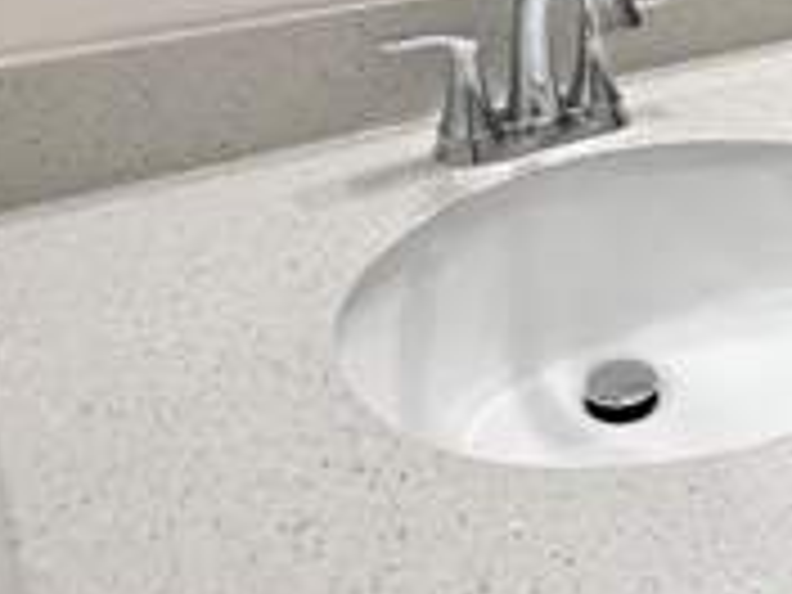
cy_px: 90
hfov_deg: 25.1
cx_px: 904
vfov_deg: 20.4
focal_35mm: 71
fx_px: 1624
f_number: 1.6
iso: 125
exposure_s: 1/120
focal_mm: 5.96
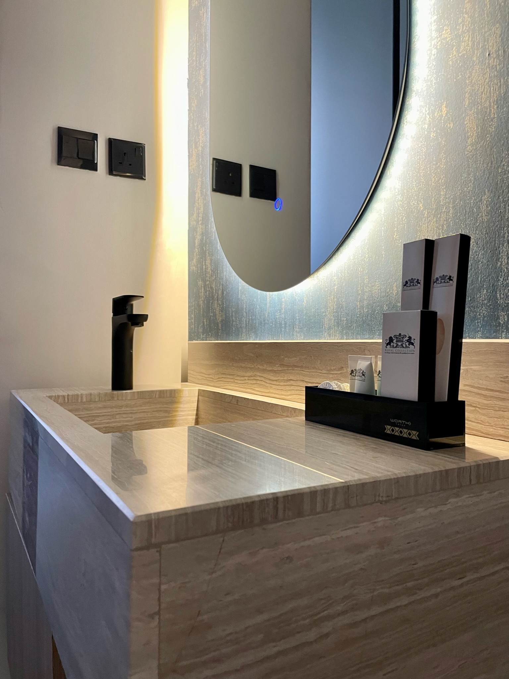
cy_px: 340
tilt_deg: +1.3
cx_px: 254
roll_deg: -0.2
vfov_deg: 67.3
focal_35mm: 26
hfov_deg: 53.0
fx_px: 510
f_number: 1.6
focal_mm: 4.2
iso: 320
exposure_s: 1/59
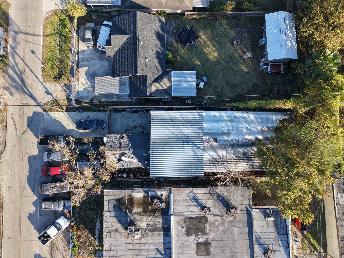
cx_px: 172
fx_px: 239
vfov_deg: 56.8
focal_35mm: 24
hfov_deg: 71.6
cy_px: 129
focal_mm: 8.67
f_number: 1.8
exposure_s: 1/500
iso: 100
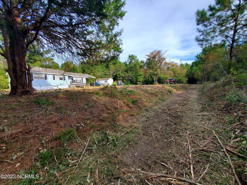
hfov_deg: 106.2
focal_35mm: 13
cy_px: 92
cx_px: 124
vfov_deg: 89.9
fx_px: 93
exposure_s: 1/505
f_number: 2.2
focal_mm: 1.8
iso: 50
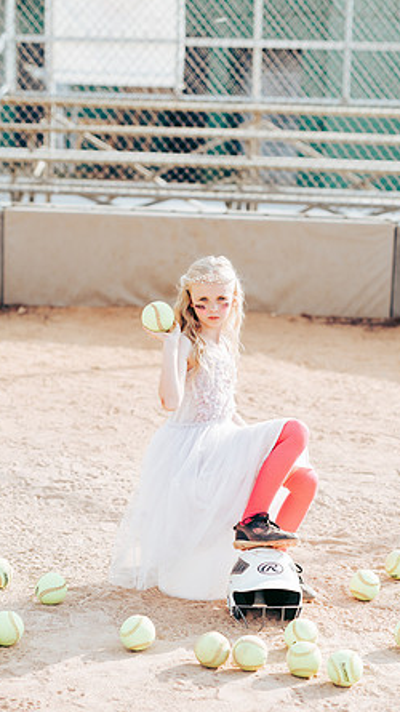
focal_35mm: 90
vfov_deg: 23.7
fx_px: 1699
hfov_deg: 13.4
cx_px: 216
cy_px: 357
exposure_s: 1/800
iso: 160
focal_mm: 85
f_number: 2.8
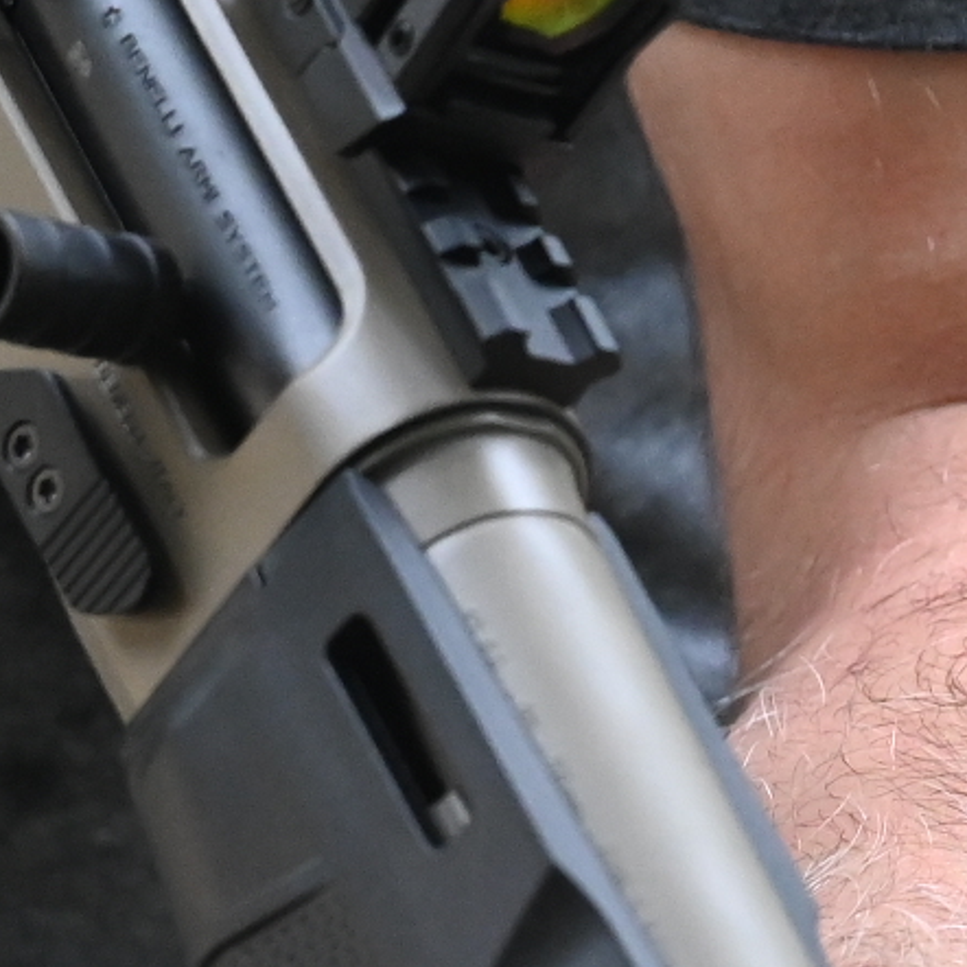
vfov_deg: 2.5
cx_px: 676
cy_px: 195
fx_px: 22029
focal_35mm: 697
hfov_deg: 2.5
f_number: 5
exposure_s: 1/400
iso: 2500
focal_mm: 120
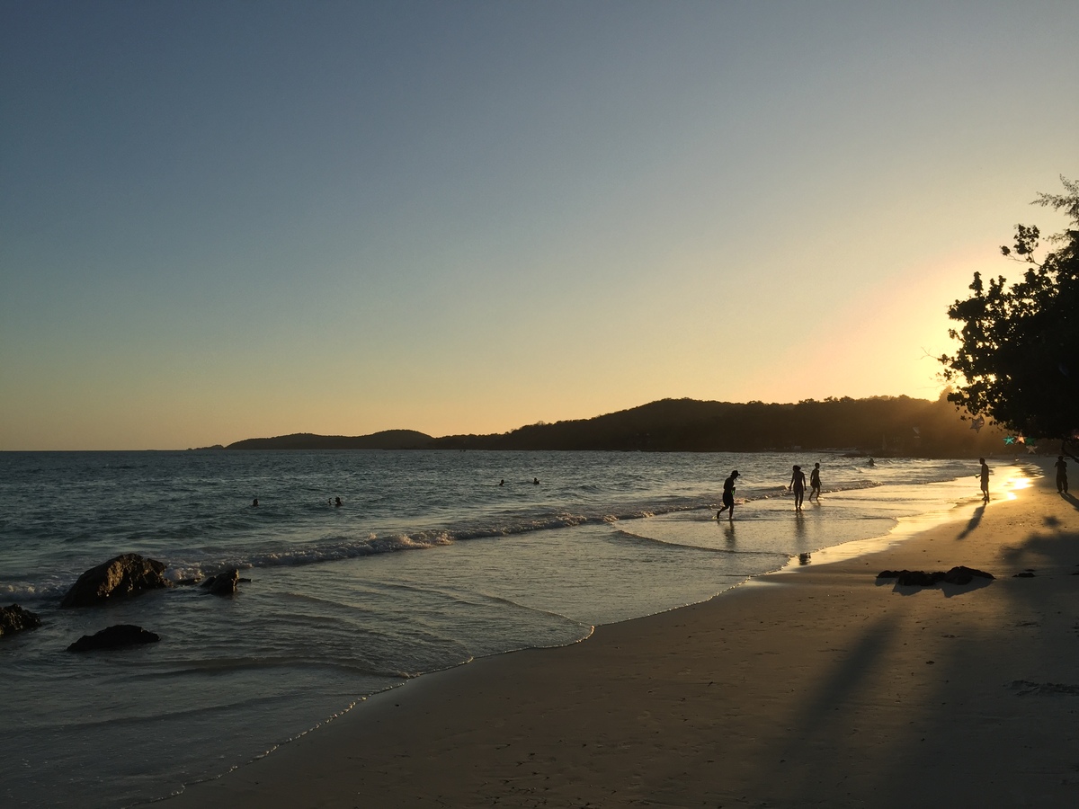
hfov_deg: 61.7
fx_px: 904
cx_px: 540
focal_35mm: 29
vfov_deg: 48.2
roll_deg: -0.6
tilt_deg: +3.0
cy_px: 404
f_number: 2.2
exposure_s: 1/2639
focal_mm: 4.15
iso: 32
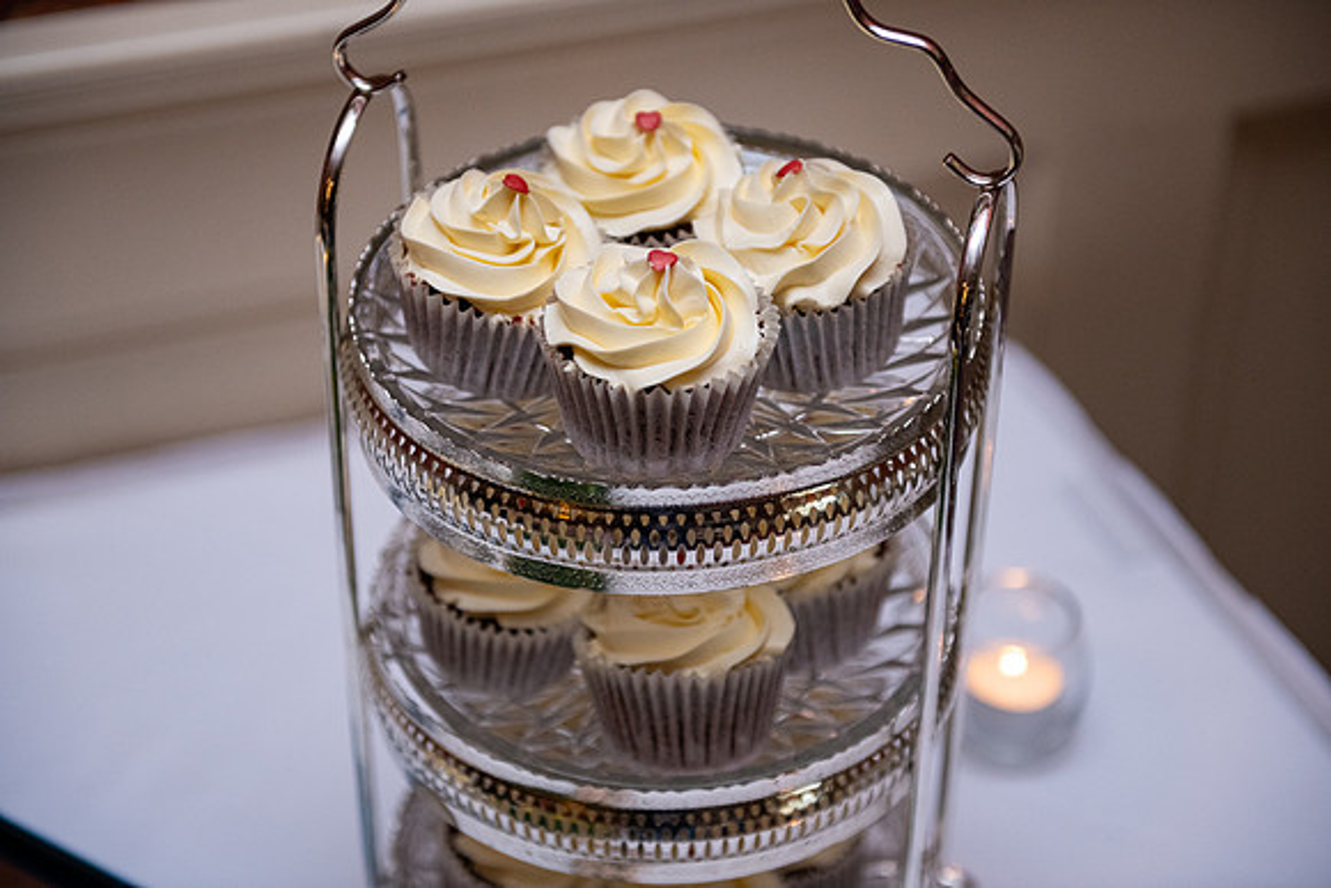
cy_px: 444
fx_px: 2589
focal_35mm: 70
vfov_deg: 19.5
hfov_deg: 28.8
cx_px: 666
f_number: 3.5
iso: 800
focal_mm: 70
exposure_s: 1/160
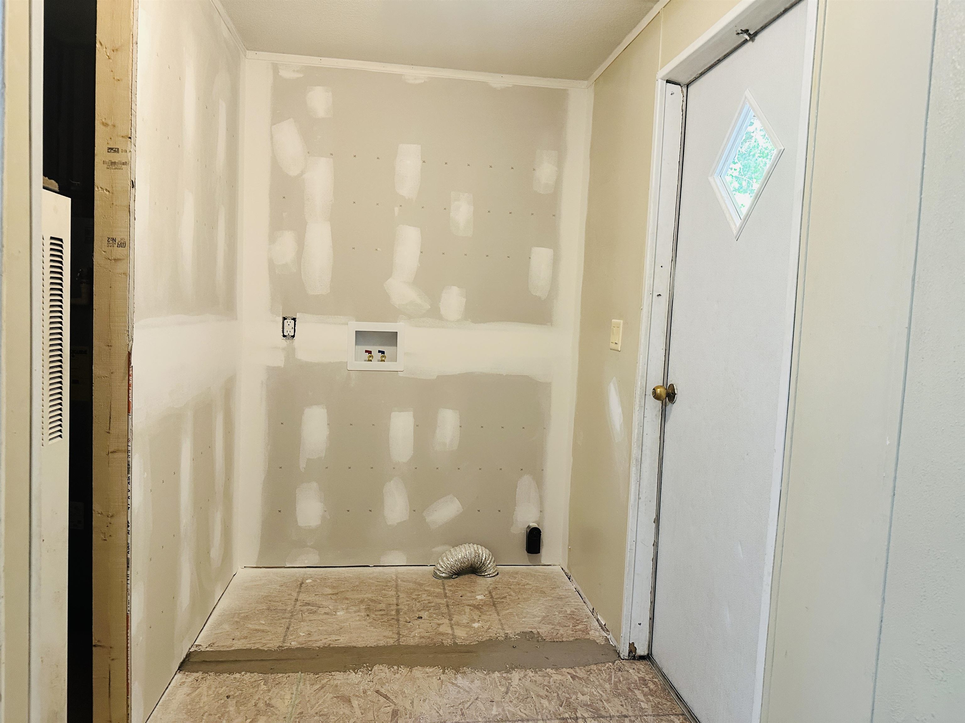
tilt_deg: -4.0
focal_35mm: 24
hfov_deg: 71.6
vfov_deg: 56.8
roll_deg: -2.1
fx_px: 669
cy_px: 362
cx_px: 482
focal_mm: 6.86
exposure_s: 1/60
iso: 320
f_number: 1.78
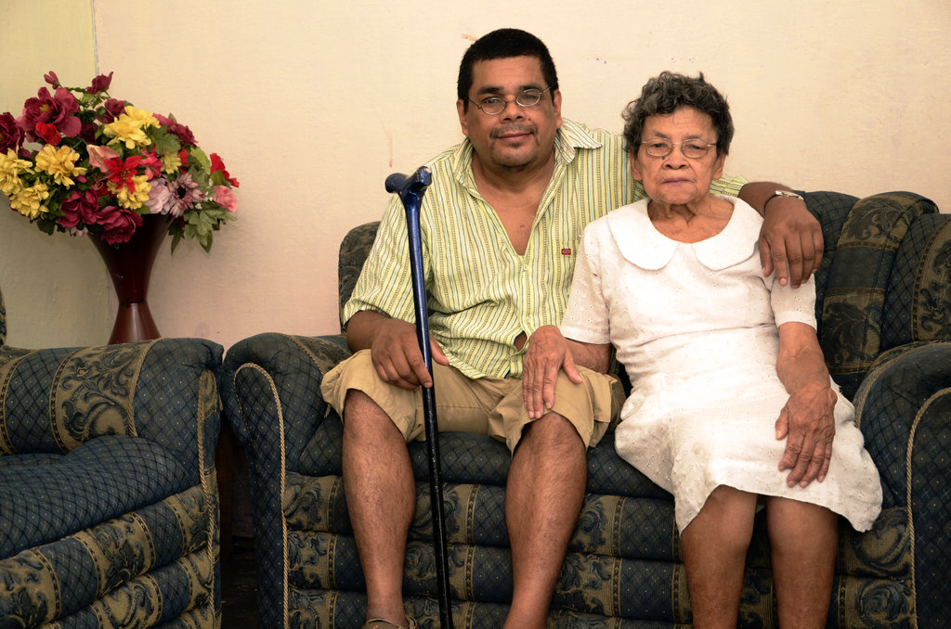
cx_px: 476
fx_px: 1502
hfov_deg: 35.1
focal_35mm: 57
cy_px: 314
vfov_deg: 23.7
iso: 640
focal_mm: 38
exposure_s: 1/80
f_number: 4.5
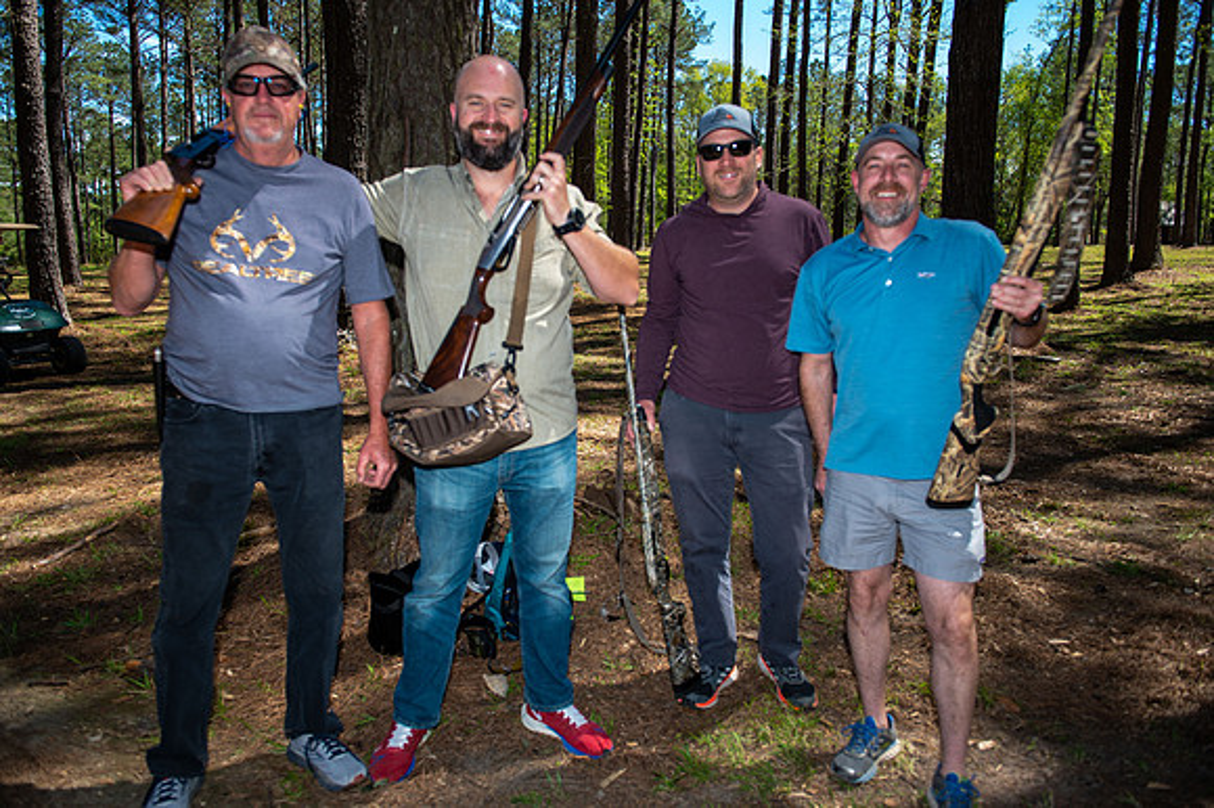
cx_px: 607
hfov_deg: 67.4
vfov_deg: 47.9
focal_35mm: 27
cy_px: 404
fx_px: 910
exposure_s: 1/250
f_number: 4
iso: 50
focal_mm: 27
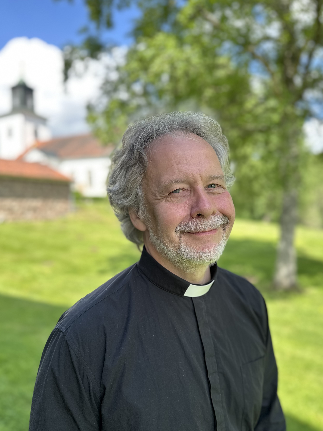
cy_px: 230
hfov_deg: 51.2
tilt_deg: -1.5
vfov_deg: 65.3
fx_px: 336
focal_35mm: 27
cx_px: 180
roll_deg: +3.2
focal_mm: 6.86
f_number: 1.78
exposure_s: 1/1009
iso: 80
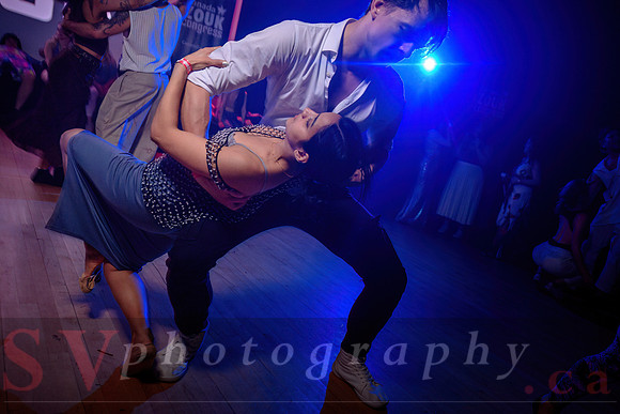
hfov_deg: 65.6
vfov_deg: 46.7
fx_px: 477
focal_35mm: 28
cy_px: 239
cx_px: 358
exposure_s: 1/40
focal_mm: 24
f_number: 2.8
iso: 800
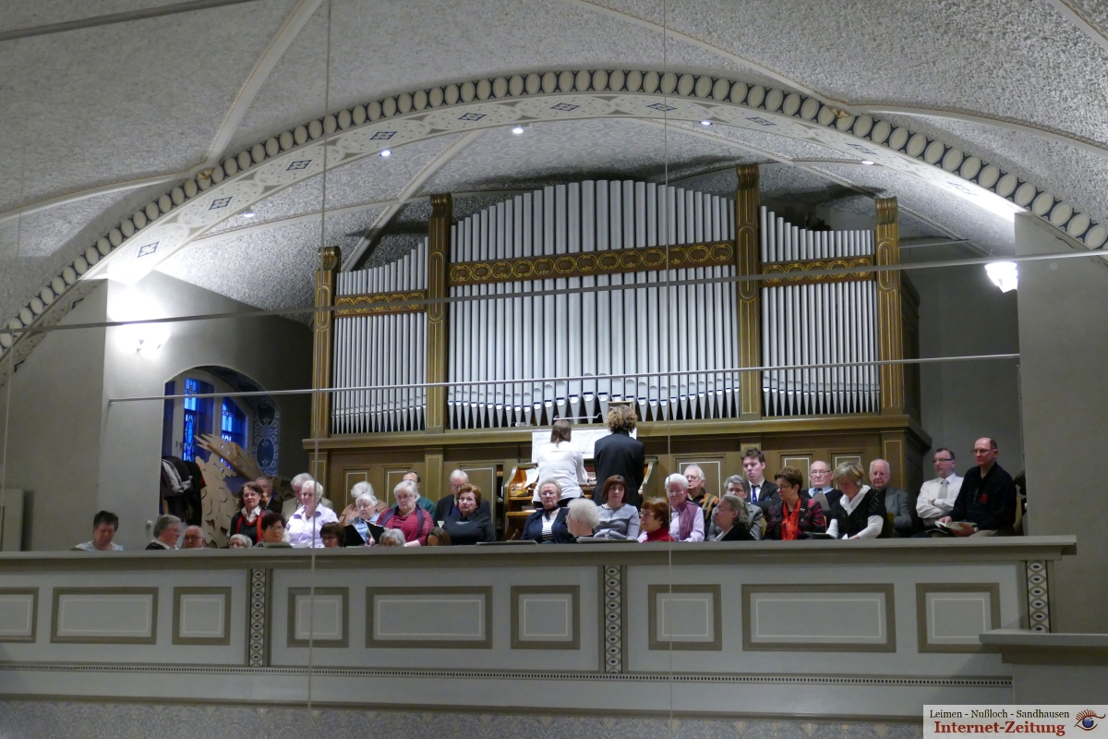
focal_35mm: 47
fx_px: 1446
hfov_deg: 41.9
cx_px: 554
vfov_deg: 28.6
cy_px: 370
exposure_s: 1/50
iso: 1600
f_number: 3.3
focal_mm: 17.27
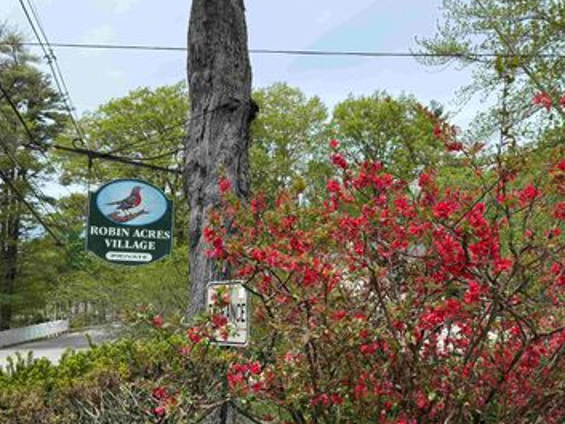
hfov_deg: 53.3
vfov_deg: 41.7
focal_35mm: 34
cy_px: 244
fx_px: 555
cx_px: 357
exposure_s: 1/3279
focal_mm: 6.76
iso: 100
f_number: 1.78
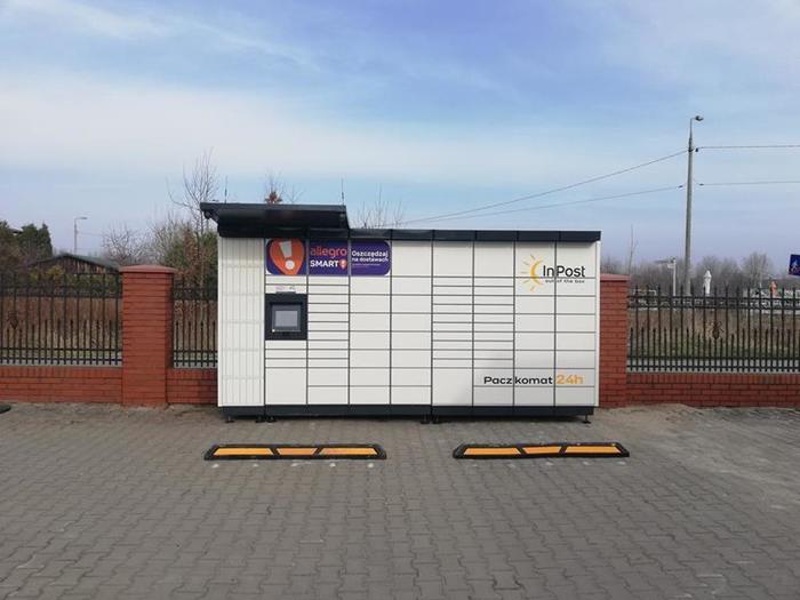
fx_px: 601
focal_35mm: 26
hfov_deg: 67.3
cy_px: 300
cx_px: 400
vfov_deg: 53.1
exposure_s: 1/832
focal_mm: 3.81
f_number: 2.2
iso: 50
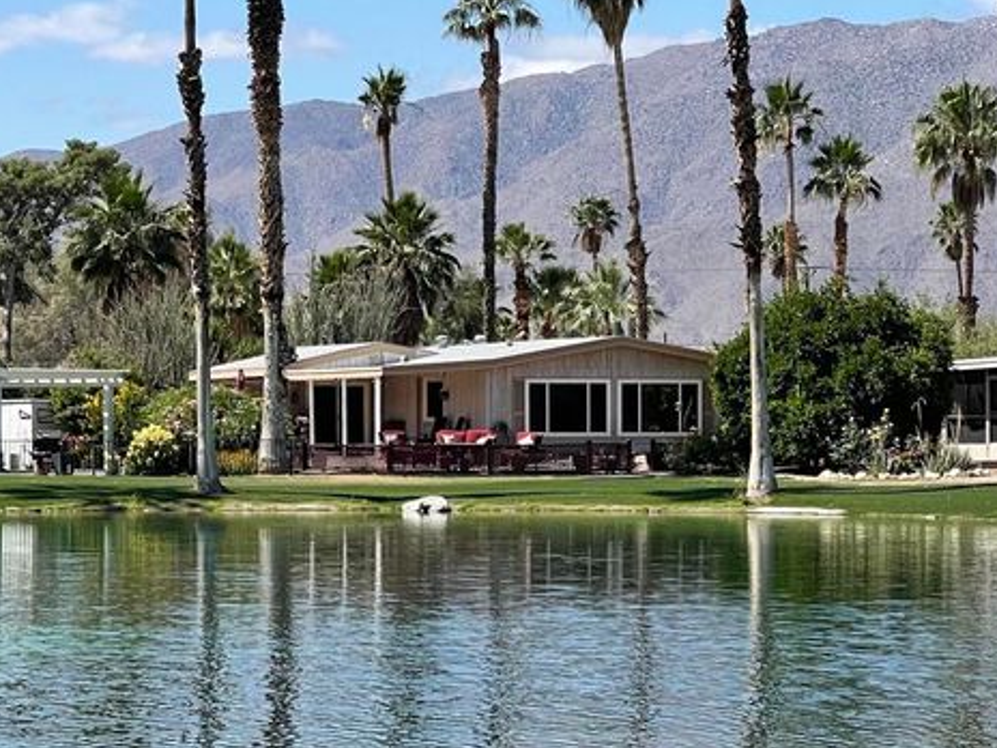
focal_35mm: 69
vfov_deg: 21.3
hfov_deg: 28.2
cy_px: 397
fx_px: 1987
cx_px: 531
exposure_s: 1/1309
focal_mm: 7.5
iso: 20
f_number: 2.2
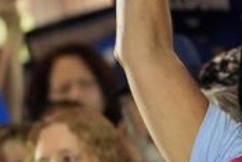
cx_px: 169
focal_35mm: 440
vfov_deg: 3.1
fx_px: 2960
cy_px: 57
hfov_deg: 4.7
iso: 2000
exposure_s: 1/1600
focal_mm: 50
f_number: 1.4
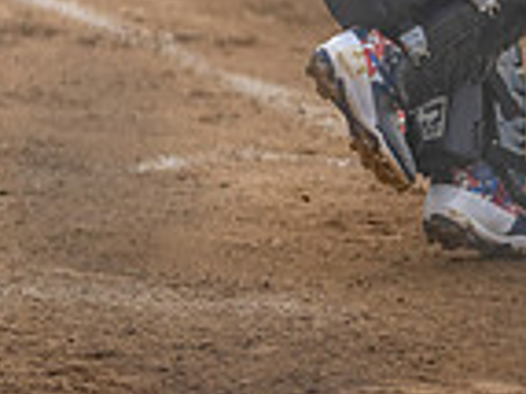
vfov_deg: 3.2
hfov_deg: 4.3
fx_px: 6999
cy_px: 206
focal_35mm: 461
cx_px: 1008
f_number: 2.8
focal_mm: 118
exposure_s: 1/1000
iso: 1000
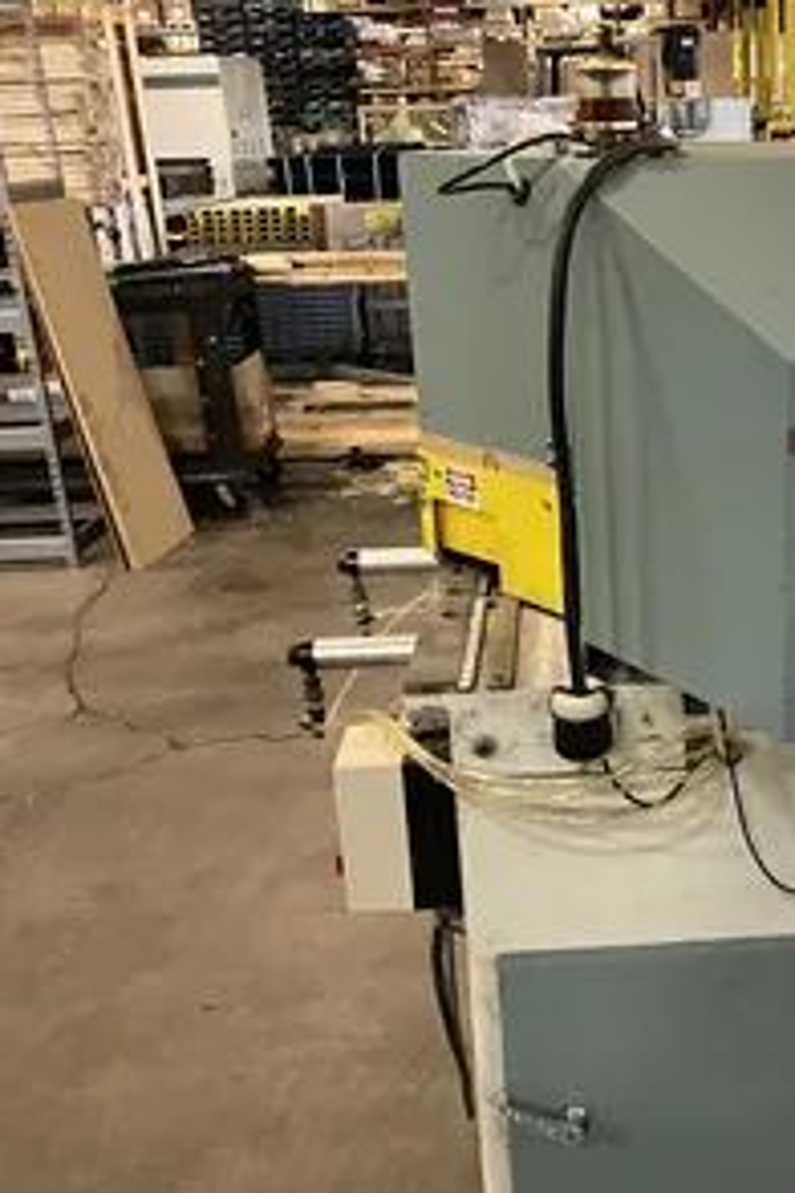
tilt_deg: -19.7
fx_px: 1358
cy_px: 588
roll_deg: +2.1
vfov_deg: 47.4
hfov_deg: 31.4
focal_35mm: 41
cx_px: 681
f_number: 1.8
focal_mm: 3
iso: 320
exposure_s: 1/41
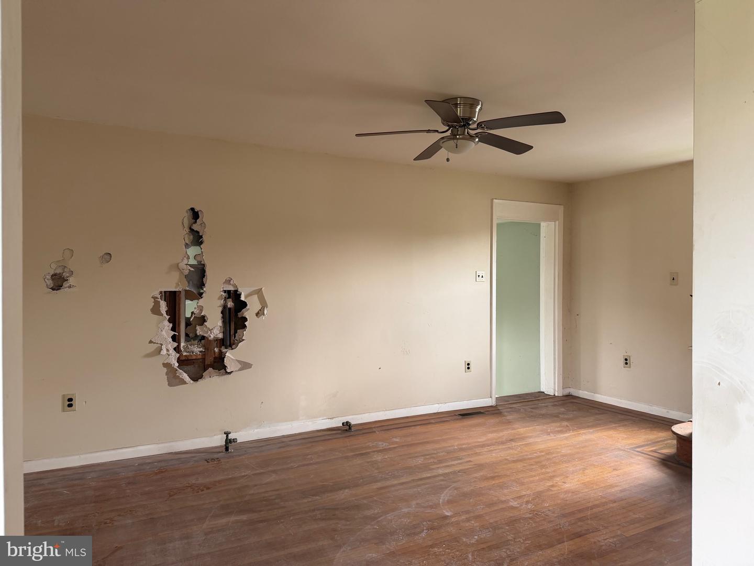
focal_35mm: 24
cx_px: 377
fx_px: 523
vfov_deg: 56.8
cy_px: 283
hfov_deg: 71.6
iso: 200
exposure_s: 1/121
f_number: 1.78
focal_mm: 6.76
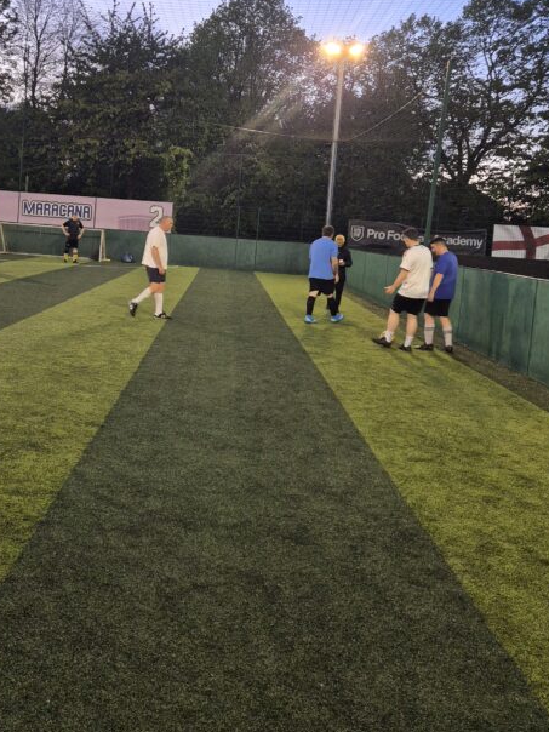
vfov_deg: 47.4
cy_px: 274
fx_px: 825
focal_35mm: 39
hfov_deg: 36.0
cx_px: 139
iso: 320
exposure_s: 1/100
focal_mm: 5.4
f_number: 1.8
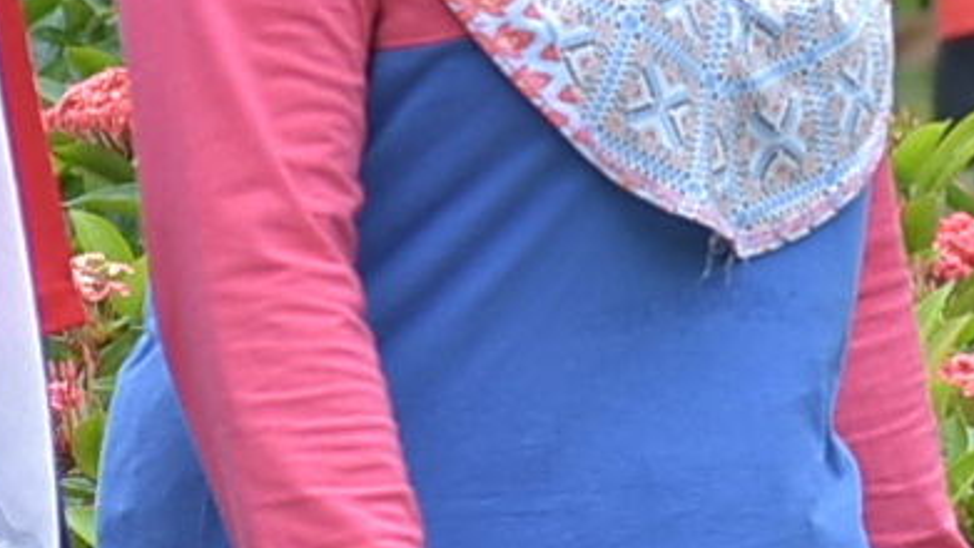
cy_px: -685
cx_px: -496
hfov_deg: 2.6
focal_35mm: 843
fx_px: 21773
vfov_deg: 1.4
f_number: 2.8
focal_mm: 70
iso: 160
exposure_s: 1/320
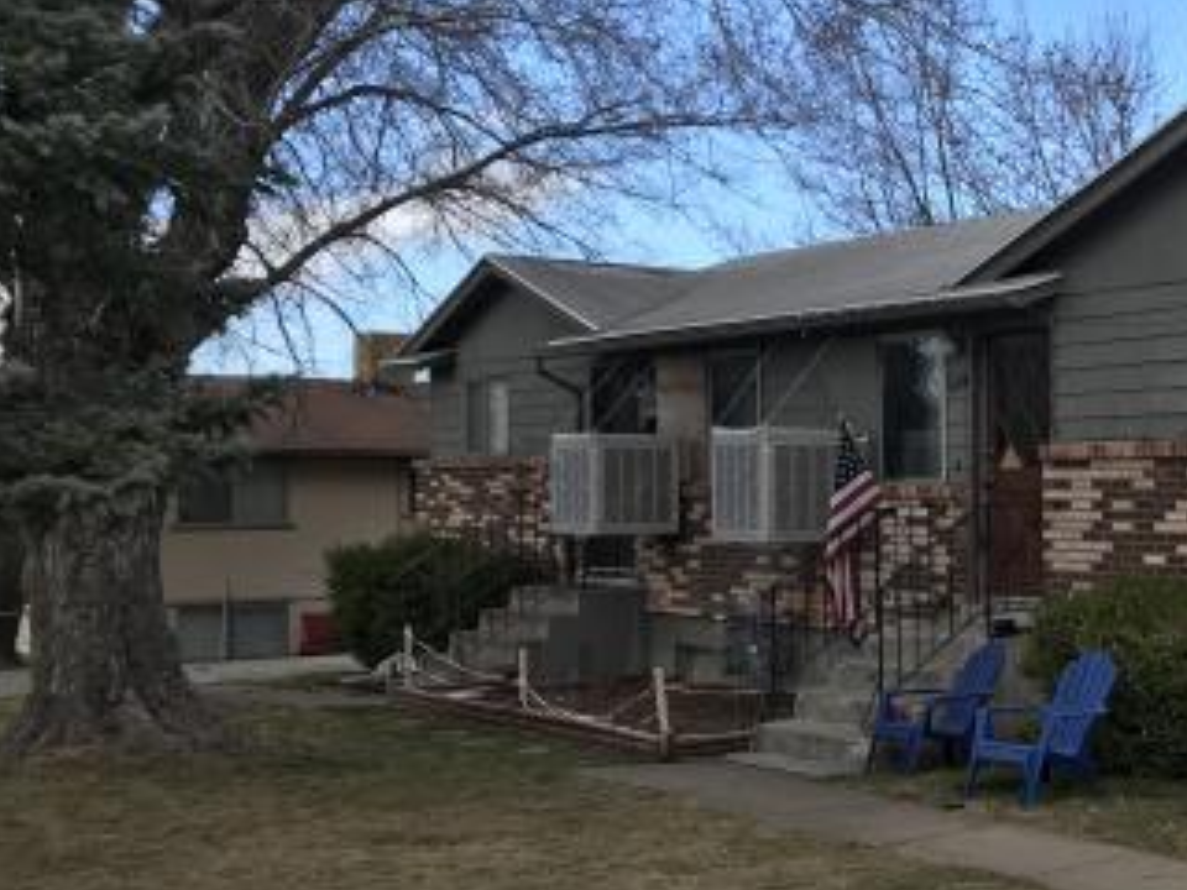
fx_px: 1920
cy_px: 515
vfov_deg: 26.1
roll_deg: -0.1
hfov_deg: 32.3
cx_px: 1113
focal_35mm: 56
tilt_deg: -0.9
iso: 20
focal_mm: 3.99
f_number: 1.8
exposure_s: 1/958
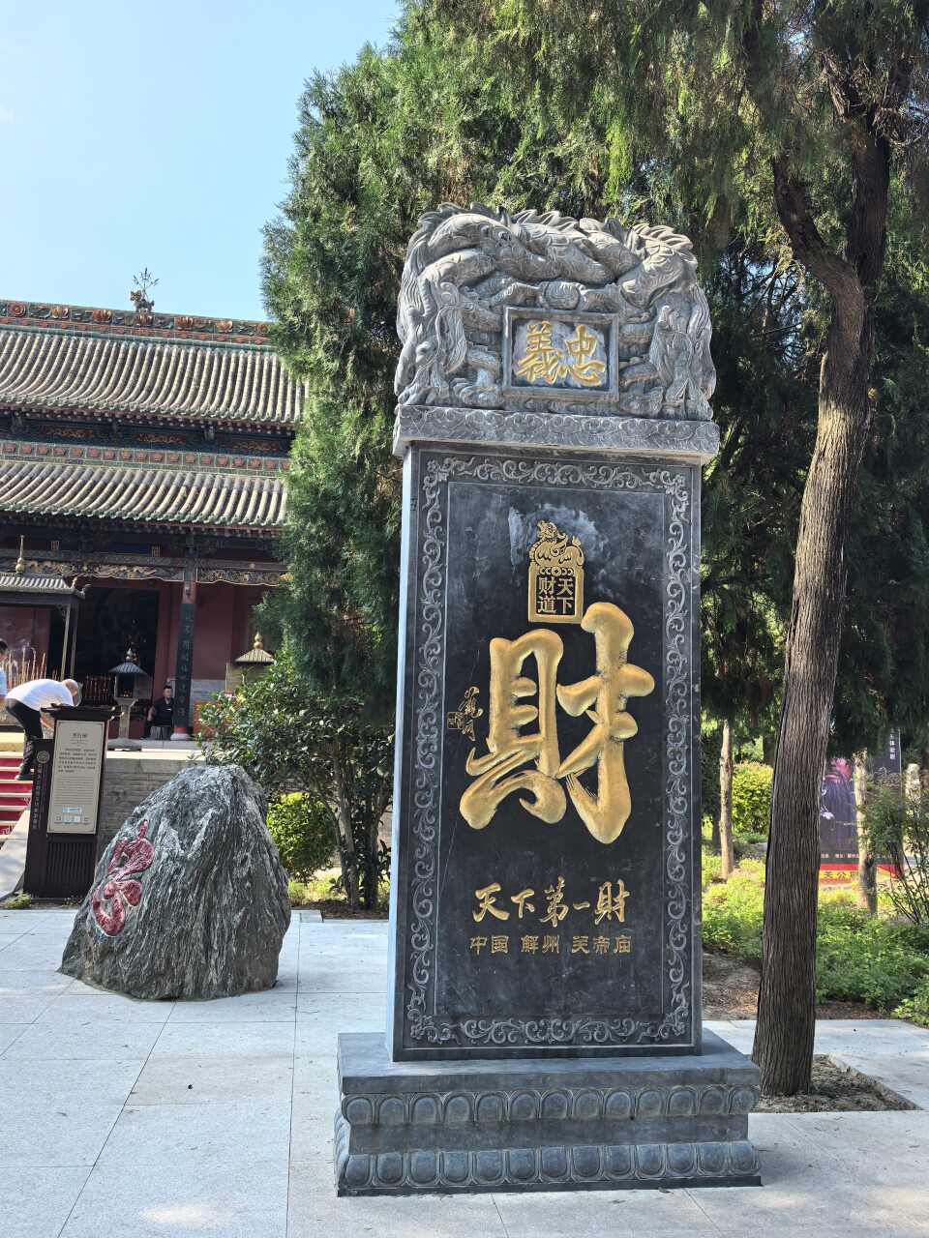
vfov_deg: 60.0
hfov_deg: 46.8
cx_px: 464
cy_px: 619
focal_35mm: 30
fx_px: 1073
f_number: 2
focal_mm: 6.98
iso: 50
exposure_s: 1/1176
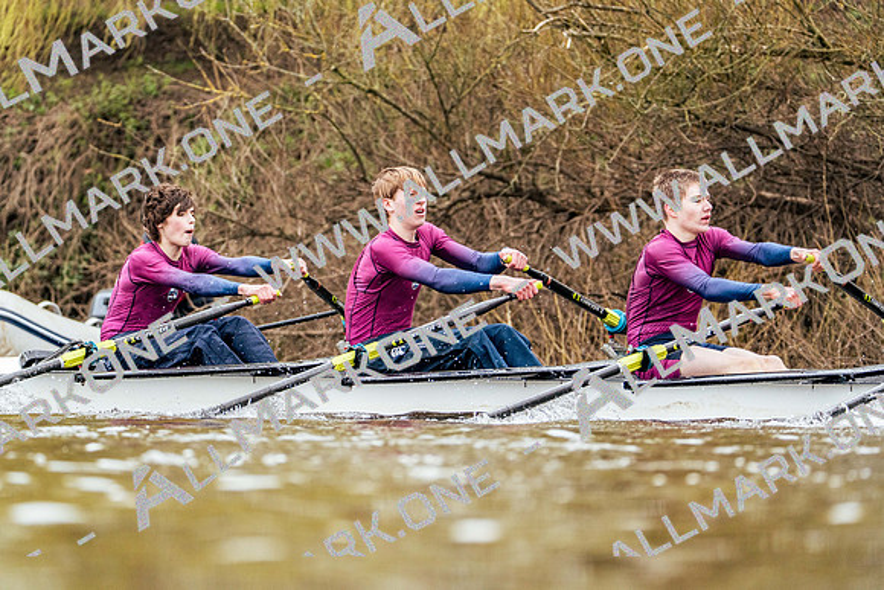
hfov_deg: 6.2
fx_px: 8228
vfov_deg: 4.1
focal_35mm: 335
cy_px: 295
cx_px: 442
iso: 3200
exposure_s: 1/2000
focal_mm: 335
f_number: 6.3
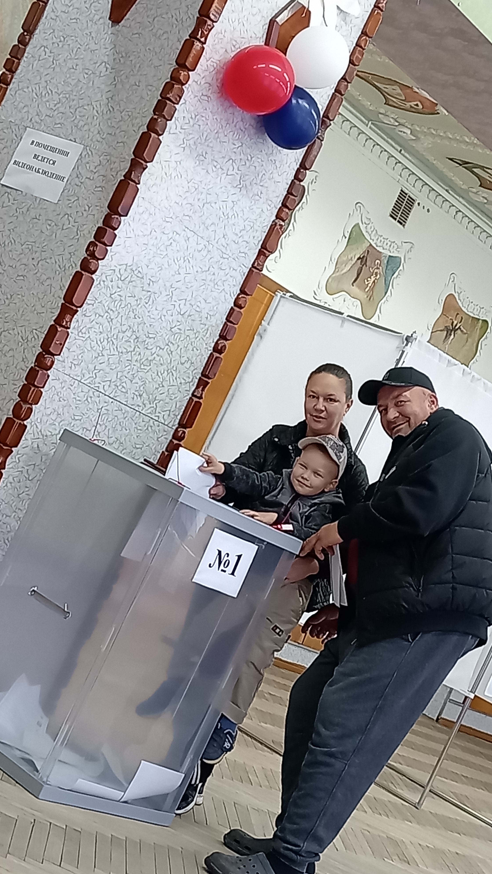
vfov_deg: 29.4
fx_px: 1670
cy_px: 443
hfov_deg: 16.8
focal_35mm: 72
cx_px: 257
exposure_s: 1/25
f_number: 1.8
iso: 338
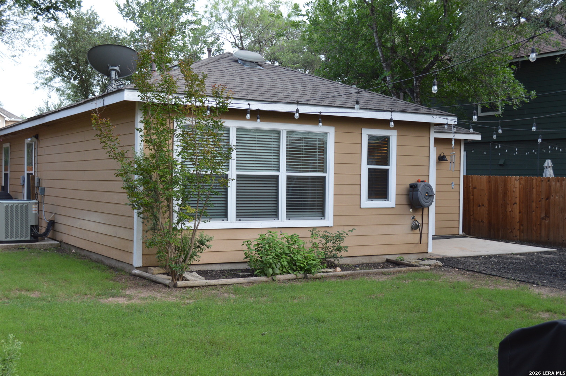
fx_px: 683
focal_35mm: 44
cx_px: 283
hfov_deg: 45.0
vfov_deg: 30.8
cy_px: 188
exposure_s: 1/125
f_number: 5.6
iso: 400
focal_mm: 29
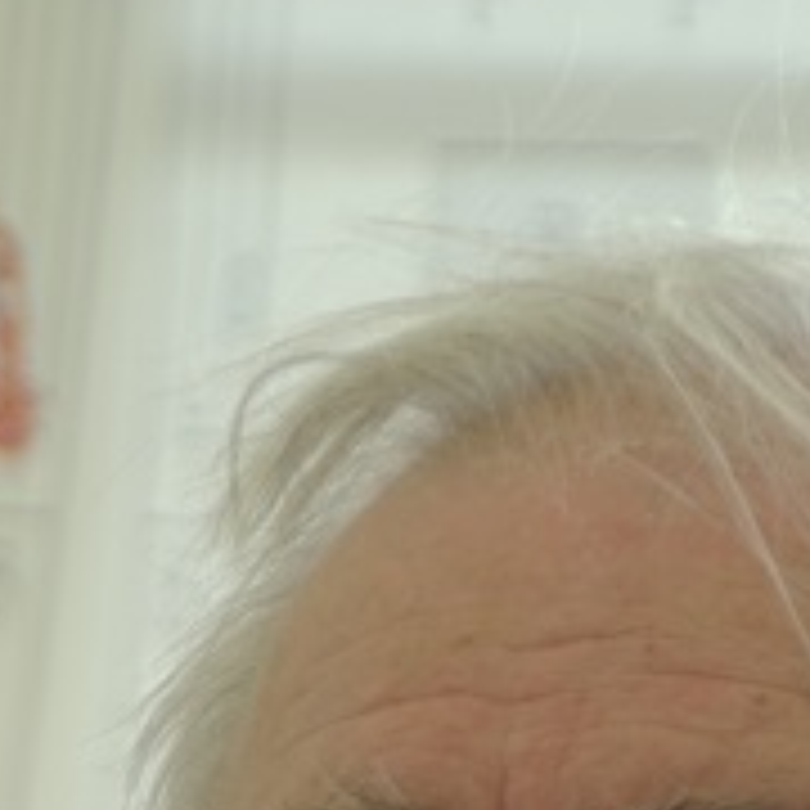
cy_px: 1377
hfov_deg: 2.1
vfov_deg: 2.1
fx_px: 21655
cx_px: 644
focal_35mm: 818
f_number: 6.7
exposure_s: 1/180
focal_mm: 180
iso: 200
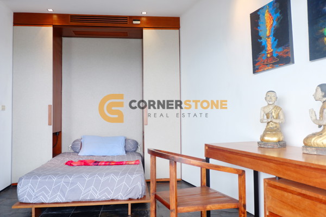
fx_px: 290
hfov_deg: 58.7
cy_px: 108
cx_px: 163
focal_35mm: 32
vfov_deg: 41.1
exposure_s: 1/90
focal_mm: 21.1
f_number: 4
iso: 200
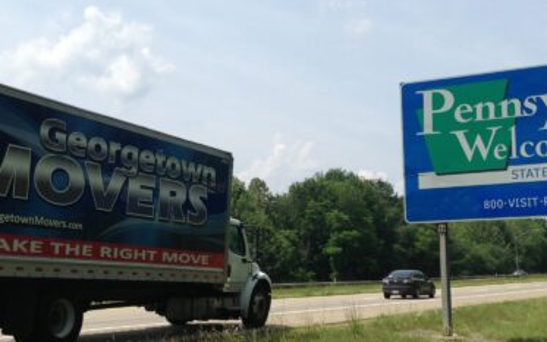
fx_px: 894
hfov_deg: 34.0
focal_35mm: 60
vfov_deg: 21.6
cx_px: 270
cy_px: 166
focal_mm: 4.13
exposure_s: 1/1695
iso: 50
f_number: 2.4
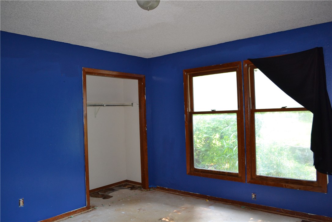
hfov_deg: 67.4
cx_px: 166
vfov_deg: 47.9
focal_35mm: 27
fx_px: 249
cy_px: 111
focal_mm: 18
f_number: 3.5
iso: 560
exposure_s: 1/60
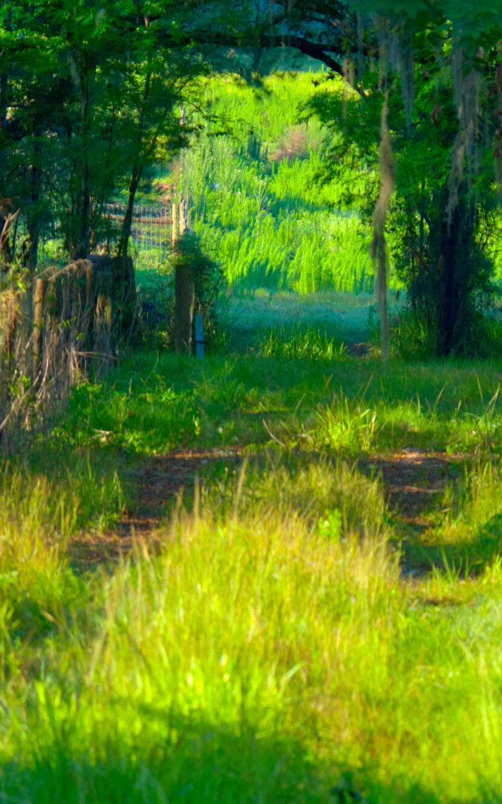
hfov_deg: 2.7
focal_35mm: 482
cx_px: 317
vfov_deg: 4.4
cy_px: 315
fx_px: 10554
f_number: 4
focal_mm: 100
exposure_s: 1/250
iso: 200
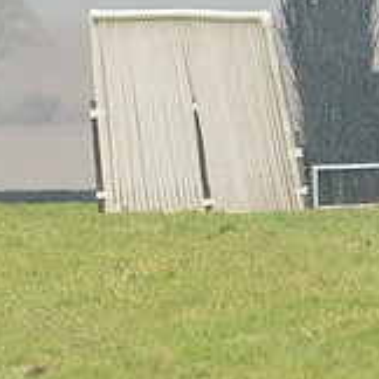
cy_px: -60
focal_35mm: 1418
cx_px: 661
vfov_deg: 1.2
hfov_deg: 1.2
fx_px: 17565
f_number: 4.5
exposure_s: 1/1000
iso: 1000
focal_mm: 200
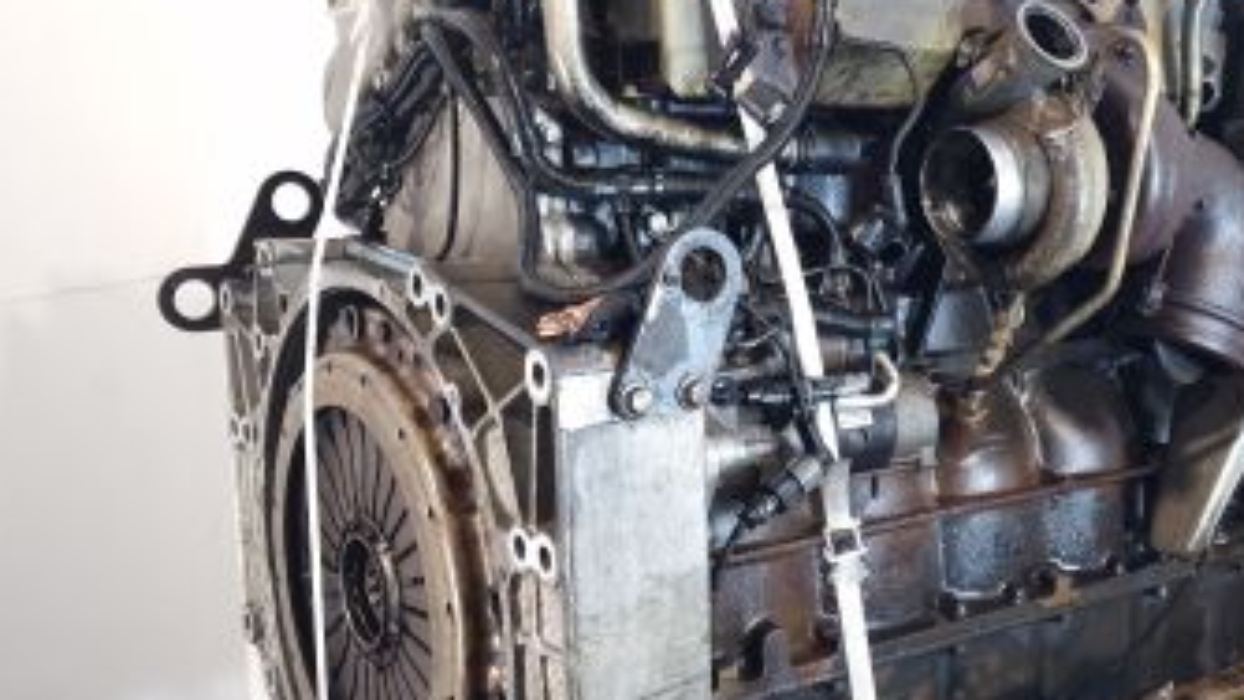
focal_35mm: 45
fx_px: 1485
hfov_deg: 44.1
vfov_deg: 26.5
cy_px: 372
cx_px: 920
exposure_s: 1/50
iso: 160
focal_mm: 6.4
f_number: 1.8
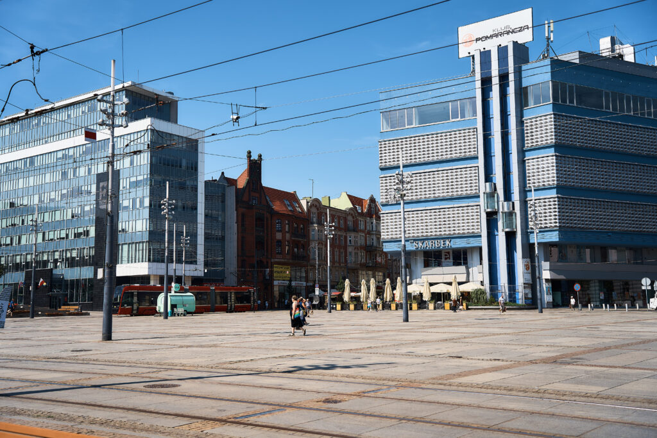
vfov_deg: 34.2
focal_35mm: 39
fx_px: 712
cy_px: 219
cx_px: 328
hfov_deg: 49.5
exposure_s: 1/2500
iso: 100
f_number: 2.8
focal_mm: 39
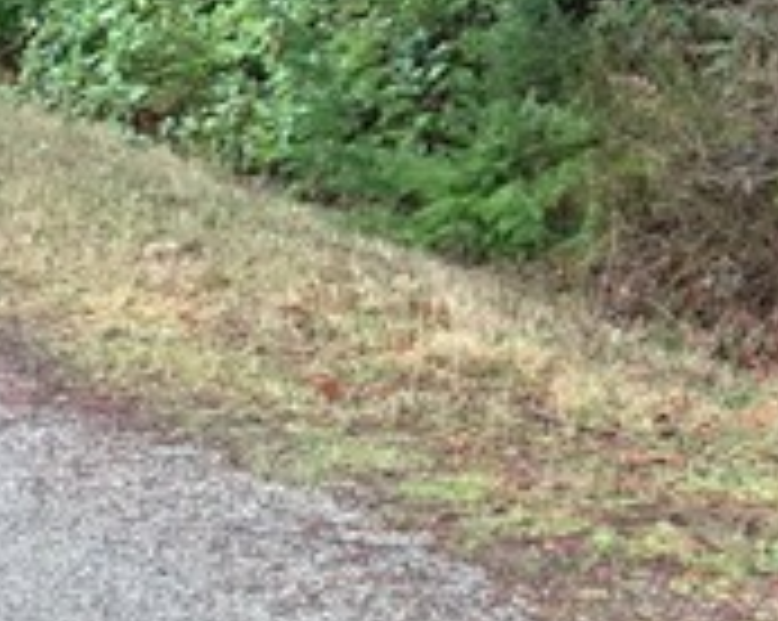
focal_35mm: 168
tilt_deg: -1.3
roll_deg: +1.2
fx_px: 3864
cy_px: -274
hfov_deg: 10.8
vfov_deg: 9.0
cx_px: 1403
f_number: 2.2
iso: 40
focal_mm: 4.15
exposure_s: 1/120
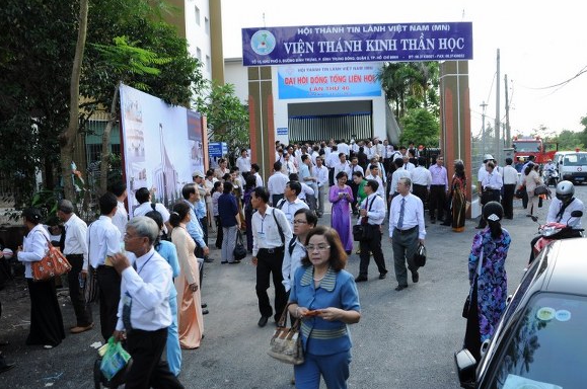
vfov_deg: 46.2
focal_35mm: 28
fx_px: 456
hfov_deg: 65.5
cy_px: 200
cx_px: 286
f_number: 6.3
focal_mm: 18
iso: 200
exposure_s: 1/80
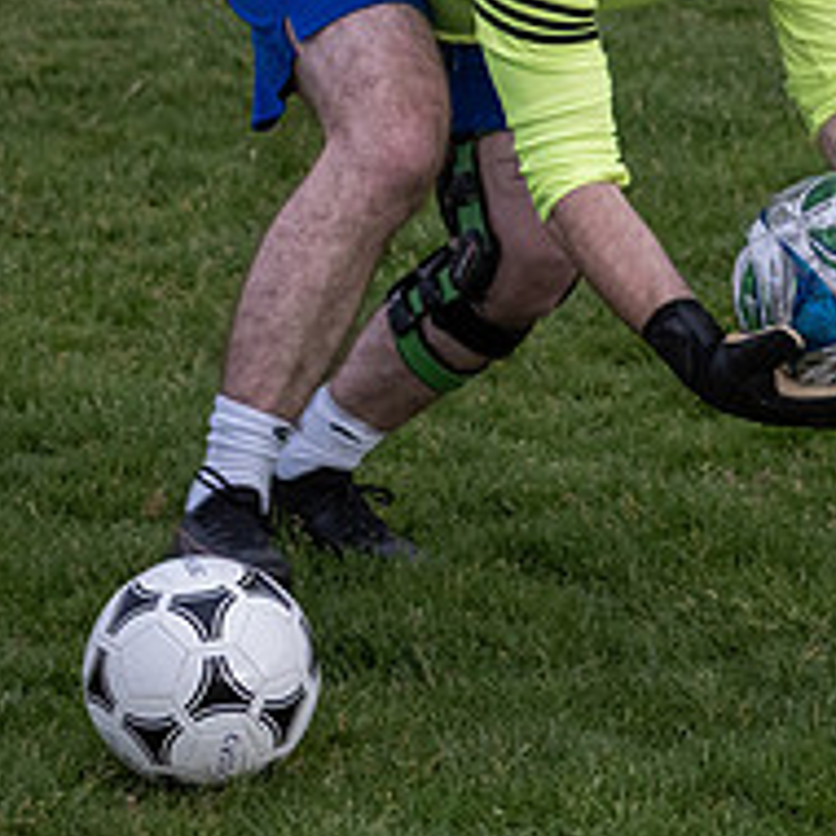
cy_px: 7
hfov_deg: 8.1
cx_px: 453
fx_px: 5902
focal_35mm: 216
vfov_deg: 8.1
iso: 1000
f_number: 2.8
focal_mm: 40
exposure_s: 1/800
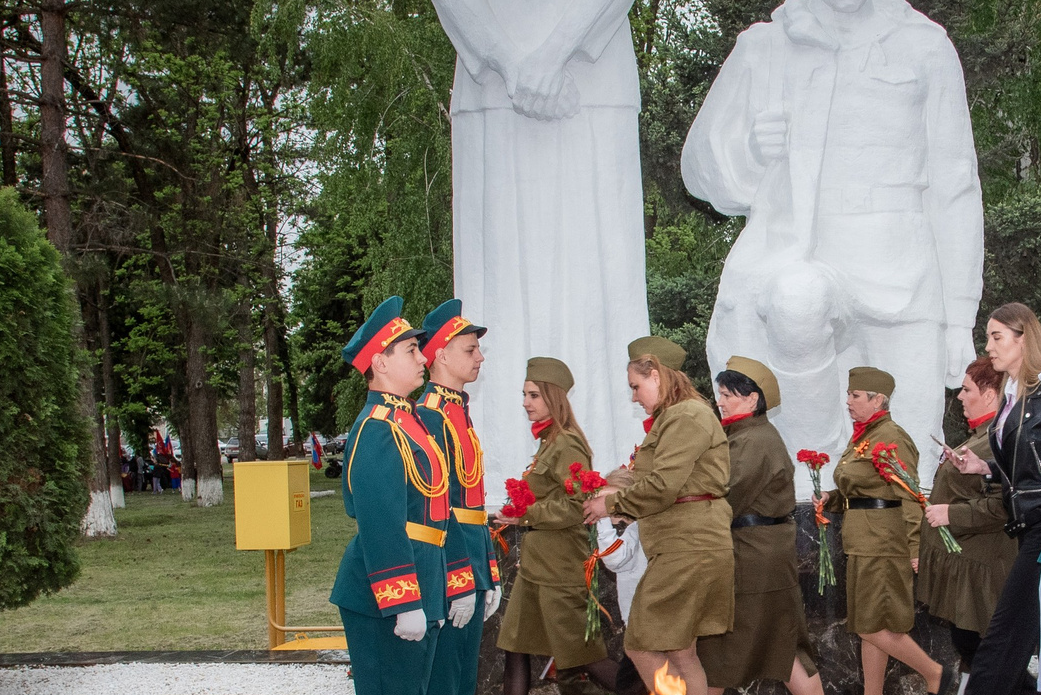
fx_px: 1707
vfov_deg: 22.8
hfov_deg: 33.3
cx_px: 772
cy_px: 508
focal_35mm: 59
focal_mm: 24
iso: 640
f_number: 10
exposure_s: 1/160
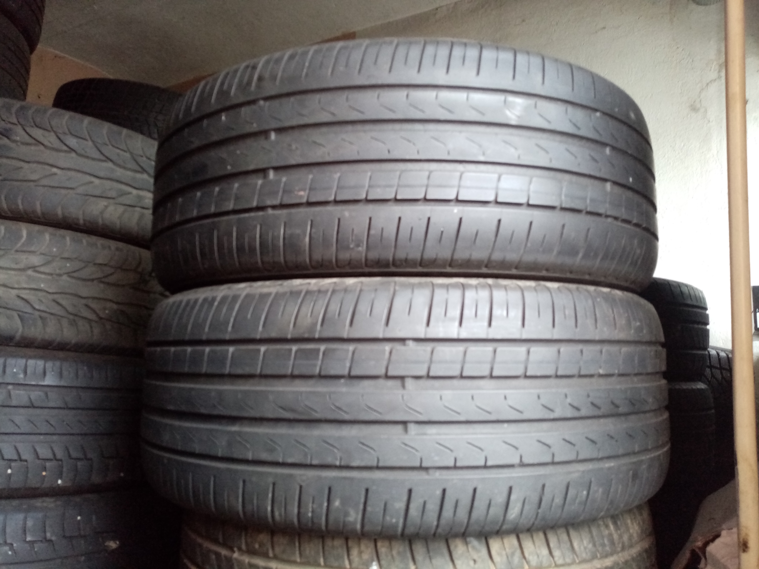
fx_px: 570
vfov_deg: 53.1
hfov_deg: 67.3
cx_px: 380
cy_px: 284
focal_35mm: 26
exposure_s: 1/33.3
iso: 383
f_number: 1.8
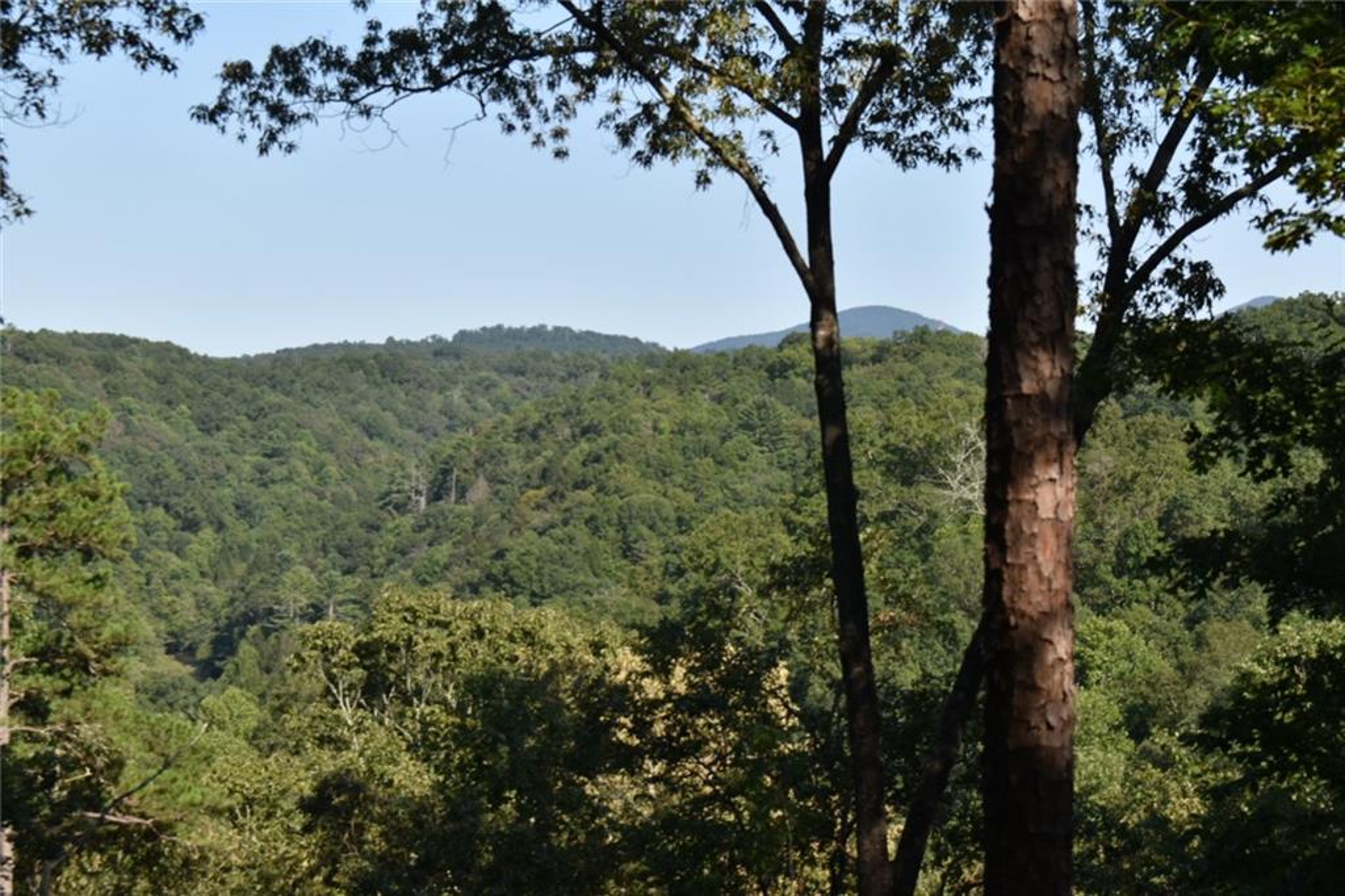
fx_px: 3081
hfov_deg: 24.6
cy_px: 448
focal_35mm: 82
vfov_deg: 16.5
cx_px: 672
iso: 200
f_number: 9
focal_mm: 55
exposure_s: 1/320
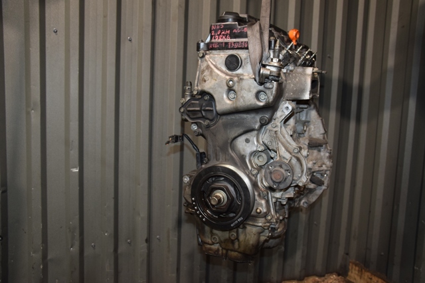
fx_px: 389
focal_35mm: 33
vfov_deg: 39.9
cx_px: 212
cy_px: 142
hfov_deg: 57.2
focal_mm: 22
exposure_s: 1/60
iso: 800
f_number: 5
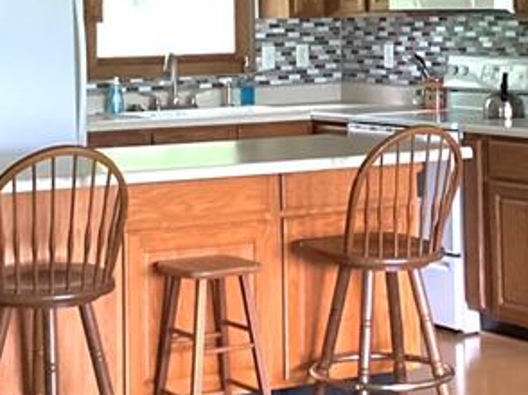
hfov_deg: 18.2
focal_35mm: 108
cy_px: 4
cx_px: 214
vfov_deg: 13.5
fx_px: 1646
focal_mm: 3.3
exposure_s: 1/40
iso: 250
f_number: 2.4
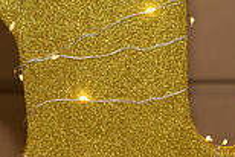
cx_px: 27
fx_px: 2025
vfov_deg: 4.4
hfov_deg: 6.6
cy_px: -50
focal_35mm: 310
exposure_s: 1/125
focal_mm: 65
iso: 100
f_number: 3.2
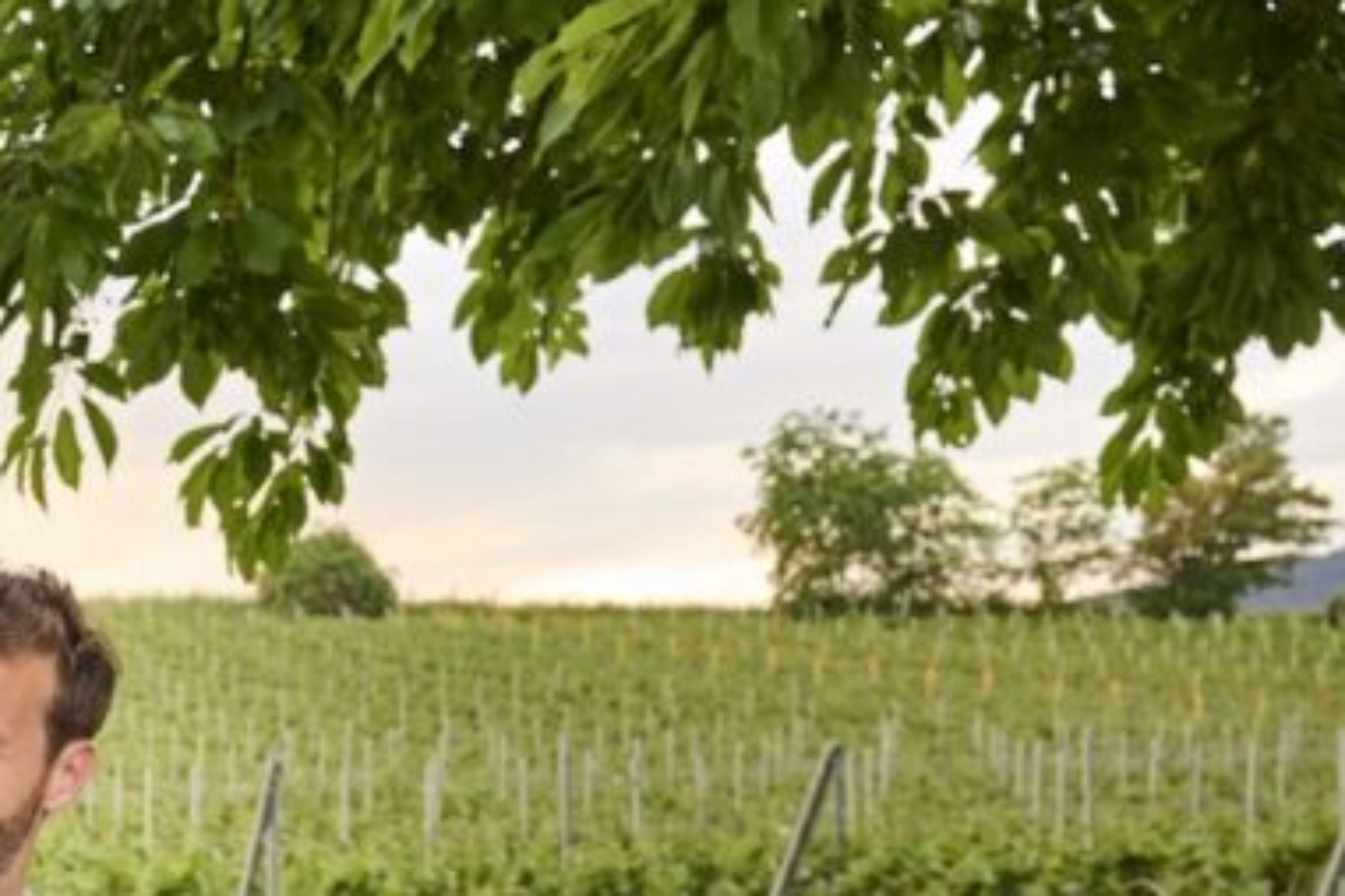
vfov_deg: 16.7
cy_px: 1086
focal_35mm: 78
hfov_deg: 23.2
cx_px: -374
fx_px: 2914
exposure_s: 1/80
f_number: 5
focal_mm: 29
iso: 800
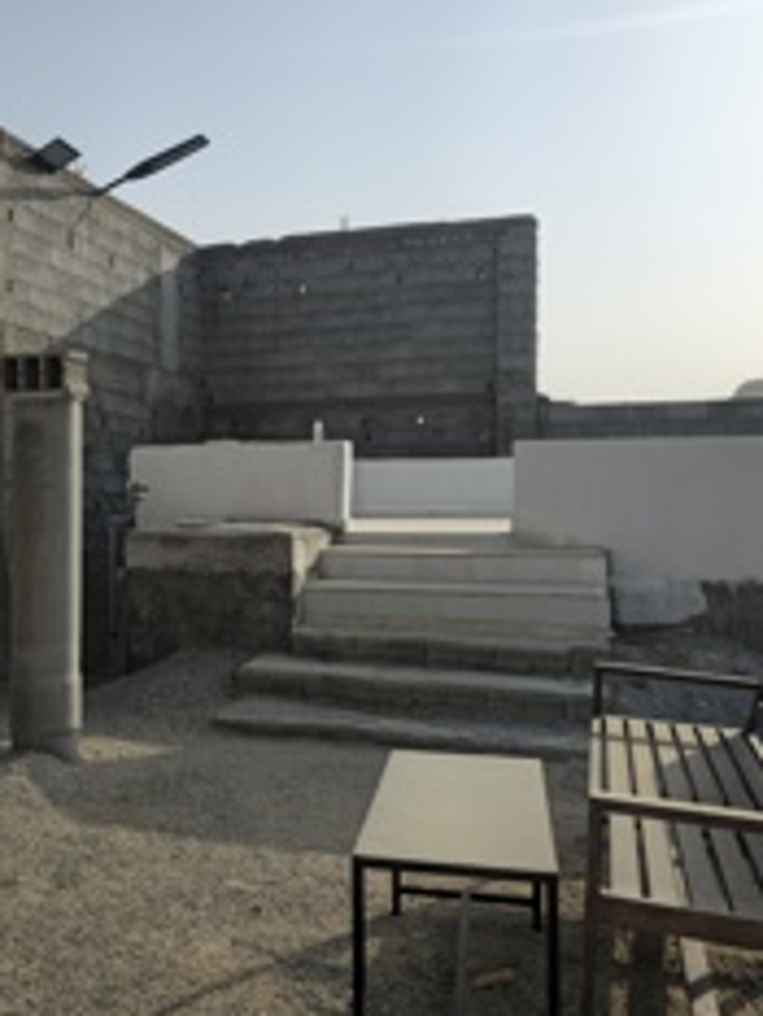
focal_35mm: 37
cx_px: 220
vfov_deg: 50.1
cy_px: 491
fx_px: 1086
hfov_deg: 38.0
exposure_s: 1/965
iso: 10
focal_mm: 6.3
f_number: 1.7
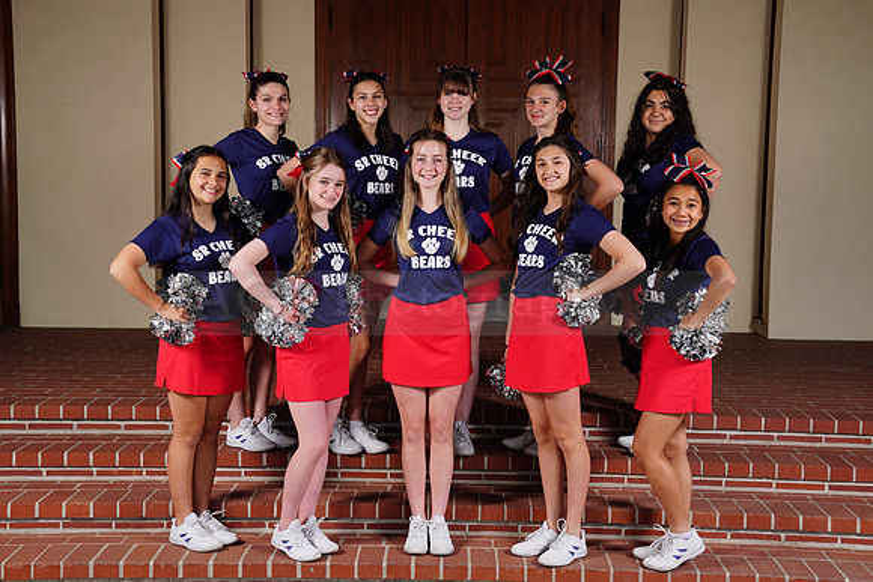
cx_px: 436
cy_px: 291
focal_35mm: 53
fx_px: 1285
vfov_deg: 25.5
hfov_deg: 37.5
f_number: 6.3
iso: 200
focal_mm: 53
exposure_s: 1/200
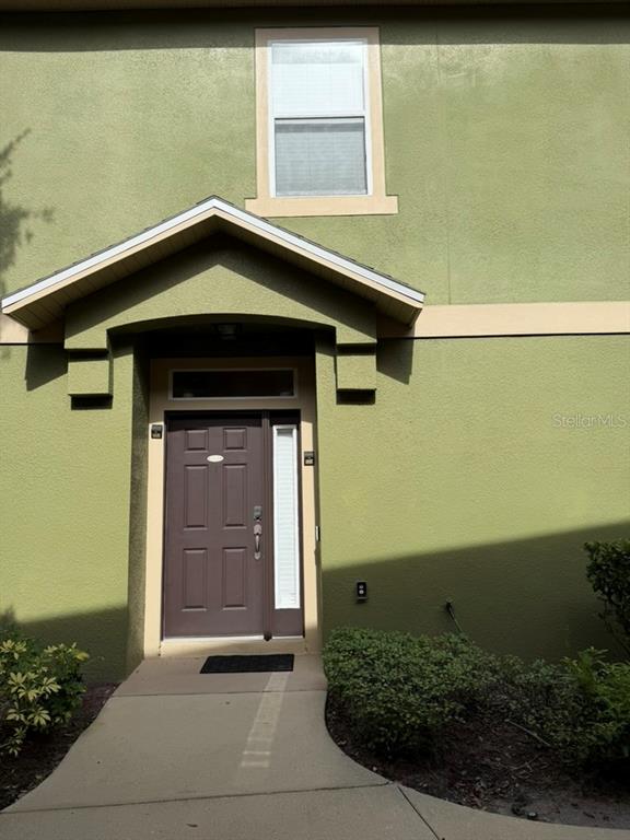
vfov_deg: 71.6
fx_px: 582
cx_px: 315
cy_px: 420
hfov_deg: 56.8
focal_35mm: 24
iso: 80
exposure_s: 1/4167
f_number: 1.78
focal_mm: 6.76
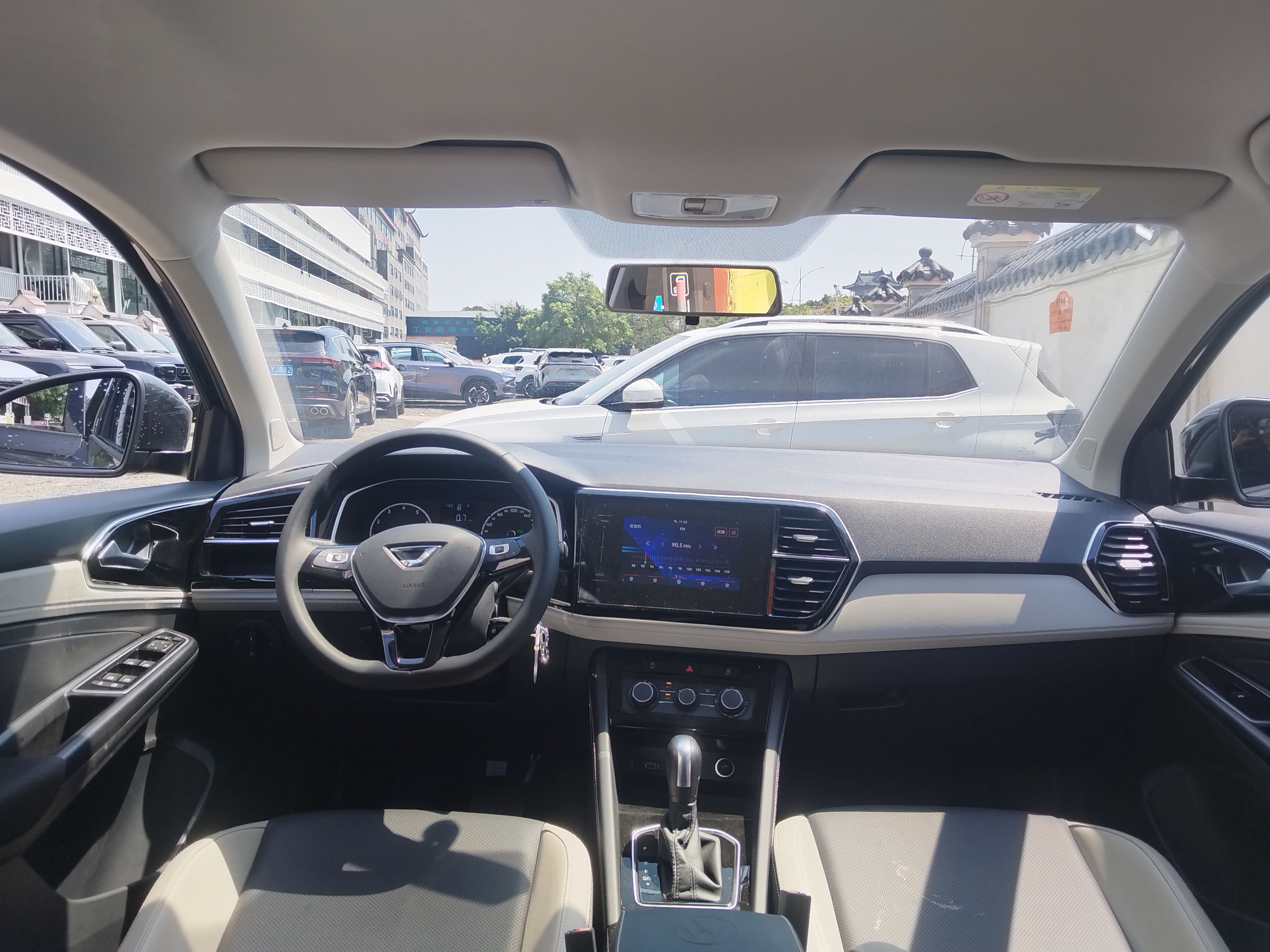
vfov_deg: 58.9
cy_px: 476
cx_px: 635
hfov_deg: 73.9
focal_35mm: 23
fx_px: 844
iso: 100
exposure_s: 1/213
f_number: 1.9
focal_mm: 5.52
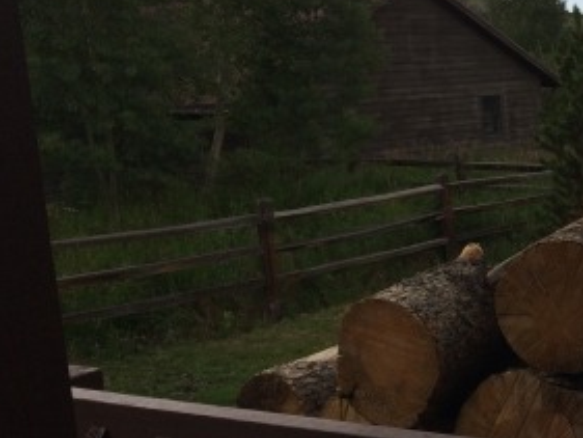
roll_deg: +3.6
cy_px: 206
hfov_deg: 26.7
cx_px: 660
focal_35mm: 66
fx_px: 1112
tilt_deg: -7.5
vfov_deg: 22.3
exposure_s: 1/507
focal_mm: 4.15
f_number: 2.2
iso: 32
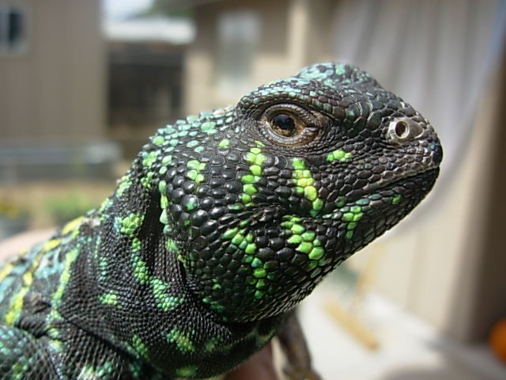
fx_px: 555
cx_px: 253
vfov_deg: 37.7
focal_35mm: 38
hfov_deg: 49.0
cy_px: 190
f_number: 2.9
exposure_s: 1/790
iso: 50
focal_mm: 6.3
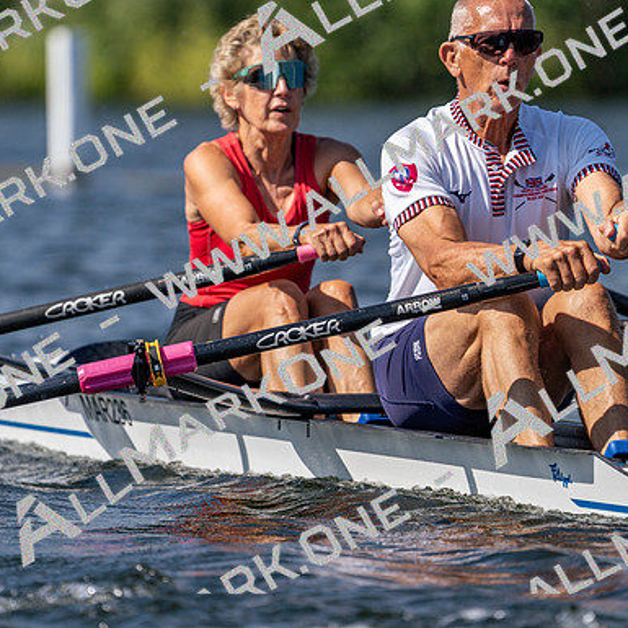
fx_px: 11597
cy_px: 314
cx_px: 347
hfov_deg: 3.1
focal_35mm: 565
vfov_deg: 3.1
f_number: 6.3
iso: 200
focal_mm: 441
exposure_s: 1/2000
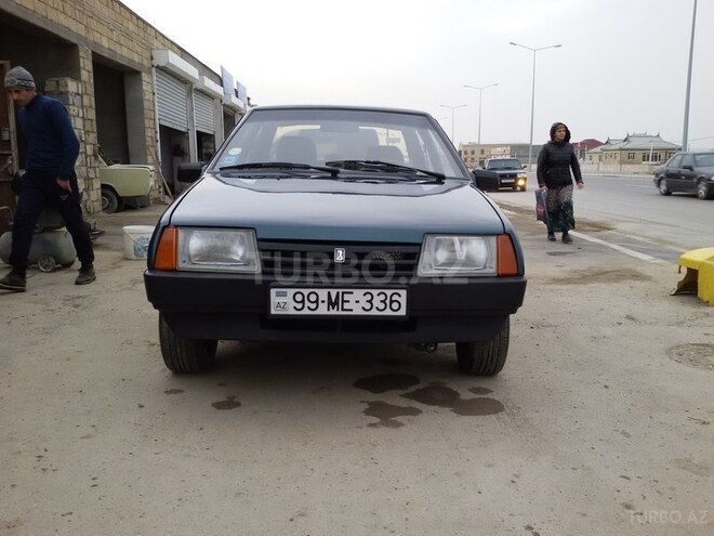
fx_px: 639
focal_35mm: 31
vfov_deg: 45.4
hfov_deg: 58.4
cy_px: 268
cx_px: 357
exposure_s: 1/100
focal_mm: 2.93
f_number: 2.4
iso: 50
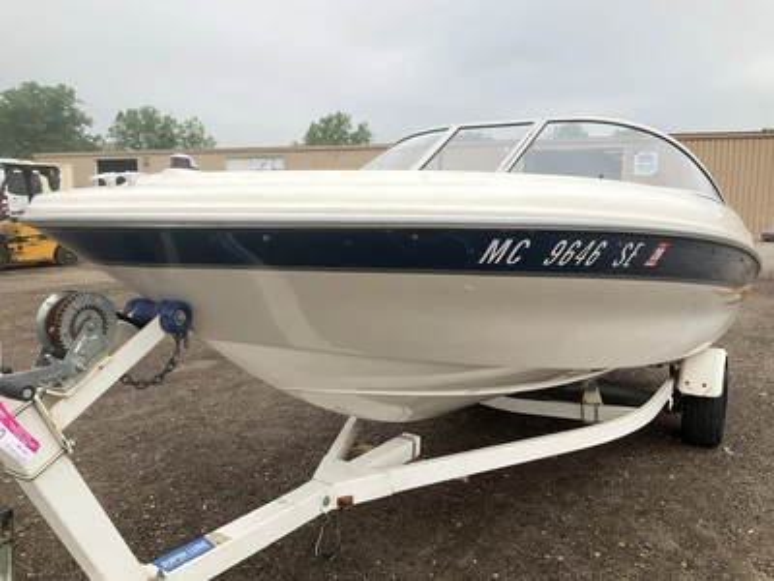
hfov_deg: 61.7
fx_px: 648
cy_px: 290
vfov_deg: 48.2
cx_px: 387
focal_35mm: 29
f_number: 1.8
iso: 25
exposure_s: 1/1675
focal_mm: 3
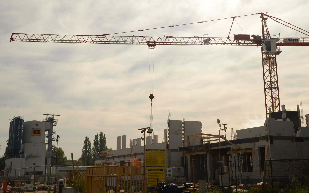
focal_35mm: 49
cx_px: 173
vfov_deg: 26.3
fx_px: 413
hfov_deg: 41.0
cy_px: 76
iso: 100
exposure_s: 1/400
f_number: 11
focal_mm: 36
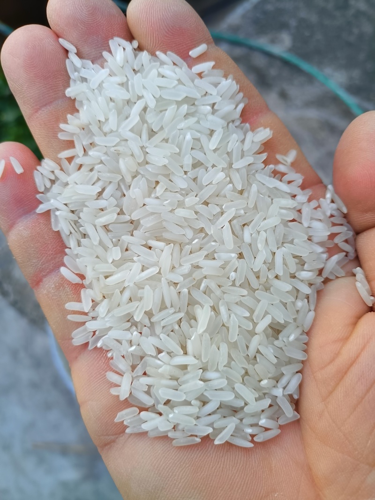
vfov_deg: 67.3
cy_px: 250
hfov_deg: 53.1
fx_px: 376
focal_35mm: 26
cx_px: 188
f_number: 1.8
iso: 286
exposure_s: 1/100
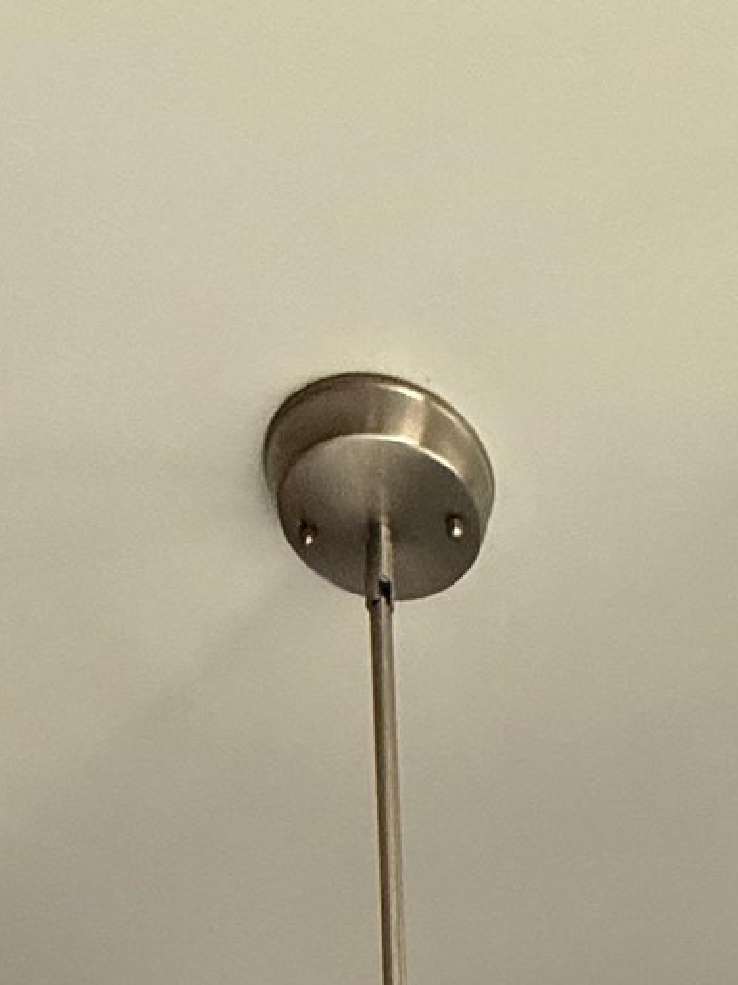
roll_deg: -2.2
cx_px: 680
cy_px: 2049
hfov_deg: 22.6
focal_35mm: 63
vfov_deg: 18.1
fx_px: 1791
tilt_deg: -0.1
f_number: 2.2
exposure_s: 1/60
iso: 320
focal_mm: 2.22
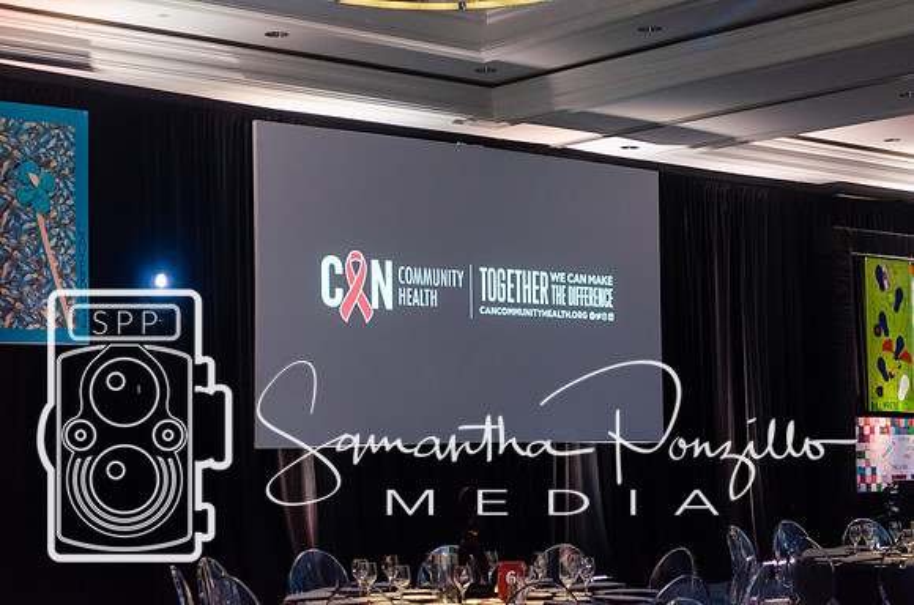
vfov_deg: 19.6
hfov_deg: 29.3
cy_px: 302
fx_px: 1748
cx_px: 457
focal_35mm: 69
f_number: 5.3
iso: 1400
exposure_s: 1/30
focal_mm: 46
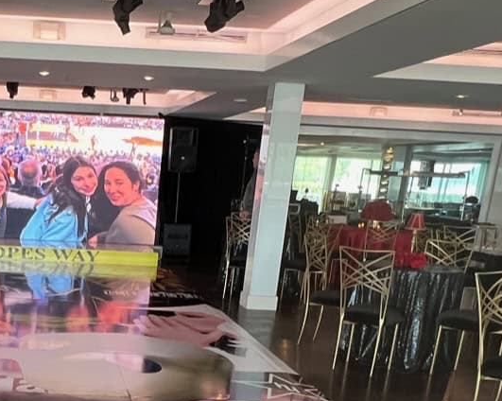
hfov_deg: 35.9
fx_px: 727
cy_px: 419
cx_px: 56
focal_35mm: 49
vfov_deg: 28.5
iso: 200
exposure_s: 1/68
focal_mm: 1.6
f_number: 1.8
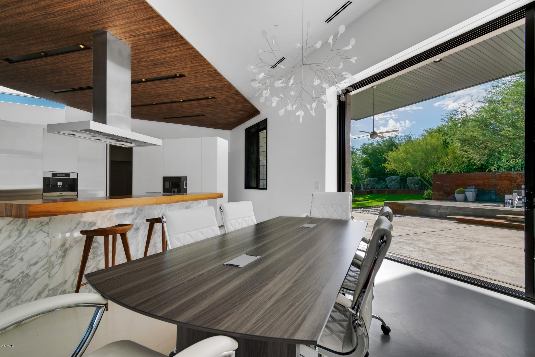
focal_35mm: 15
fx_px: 223
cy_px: 178
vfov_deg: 77.3
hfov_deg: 100.4
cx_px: 268
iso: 100
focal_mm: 10
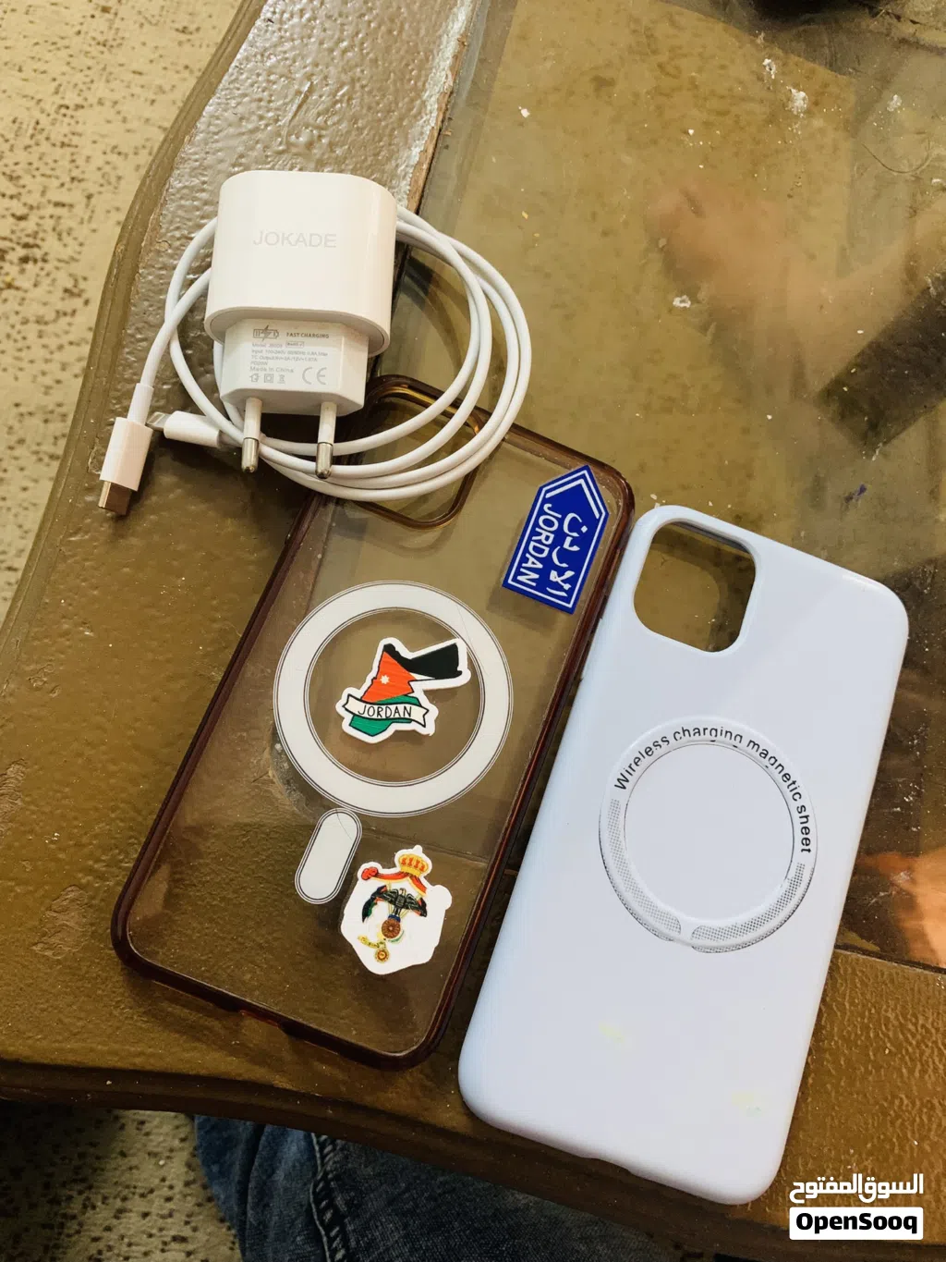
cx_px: 473
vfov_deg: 67.3
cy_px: 631
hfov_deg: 53.1
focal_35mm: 26
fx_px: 947
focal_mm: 4.25
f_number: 1.8
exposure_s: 1/25
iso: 400
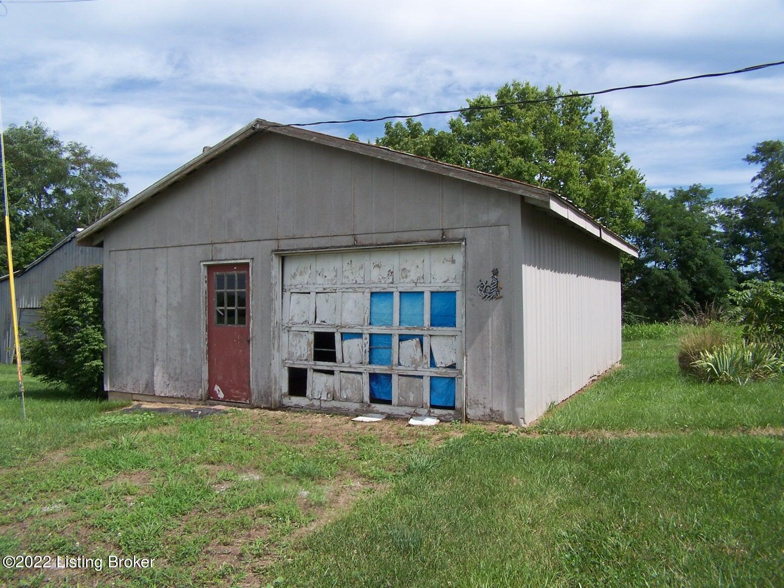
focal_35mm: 38
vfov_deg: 37.7
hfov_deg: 49.0
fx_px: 861
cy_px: 294
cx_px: 392
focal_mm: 6.3
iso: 80
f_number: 4
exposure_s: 1/1000
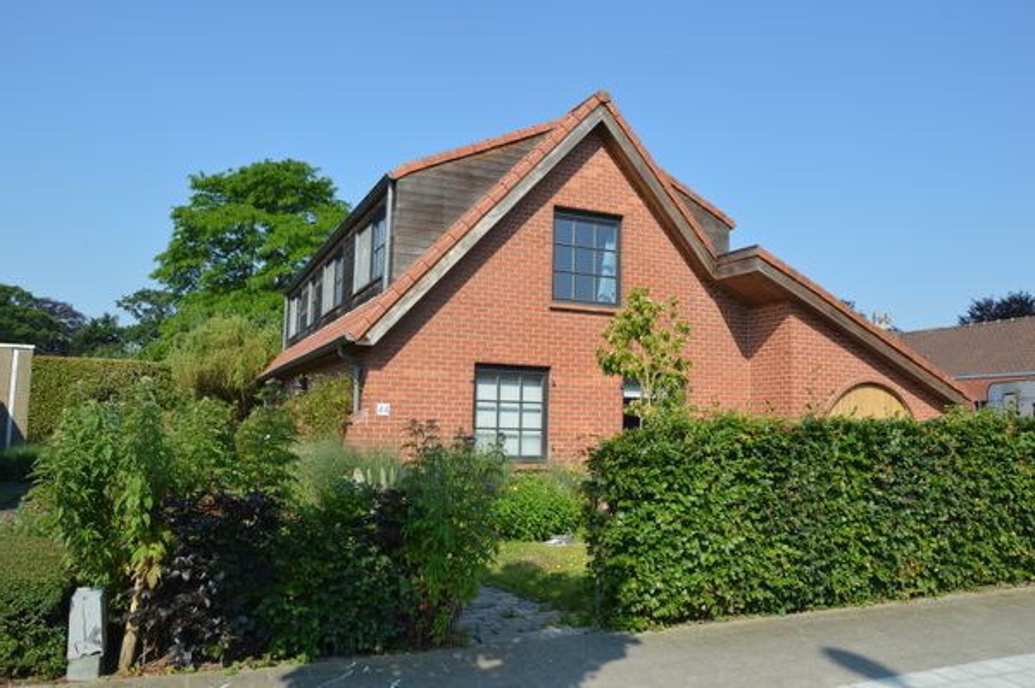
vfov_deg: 47.9
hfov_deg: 67.4
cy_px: 344
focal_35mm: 27
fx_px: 776
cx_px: 518
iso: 100
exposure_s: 1/200
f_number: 7.1
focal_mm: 18
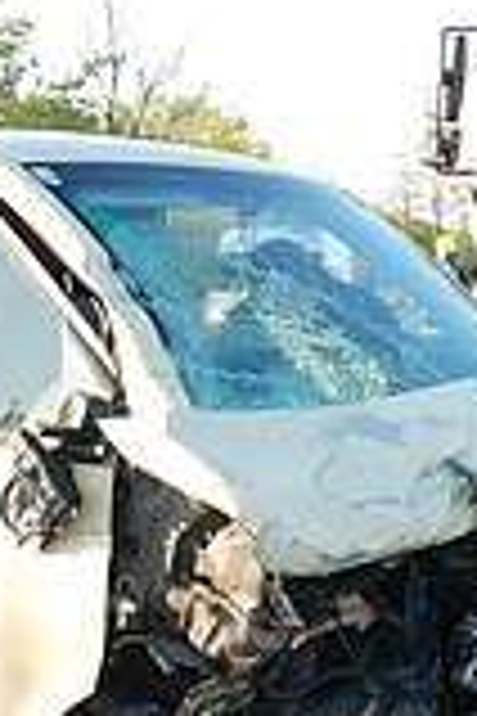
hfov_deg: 10.5
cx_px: 713
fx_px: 2504
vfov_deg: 16.2
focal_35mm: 126
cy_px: 475
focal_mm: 28
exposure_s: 1/200
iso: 400
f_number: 7.1
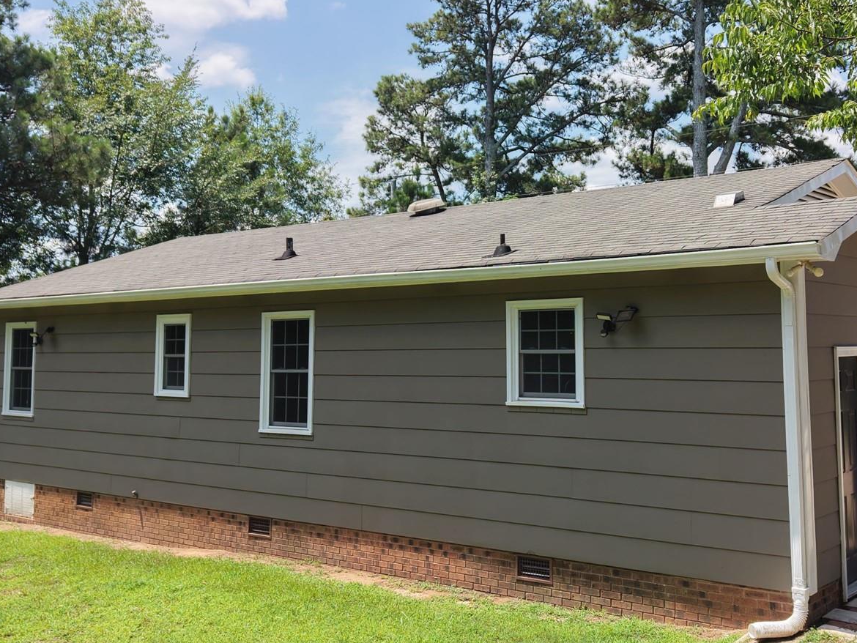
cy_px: 256
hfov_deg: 44.5
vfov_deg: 34.2
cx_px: 522
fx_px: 1040
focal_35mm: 42
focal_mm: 8.67
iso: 400
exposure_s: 1/725
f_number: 1.8
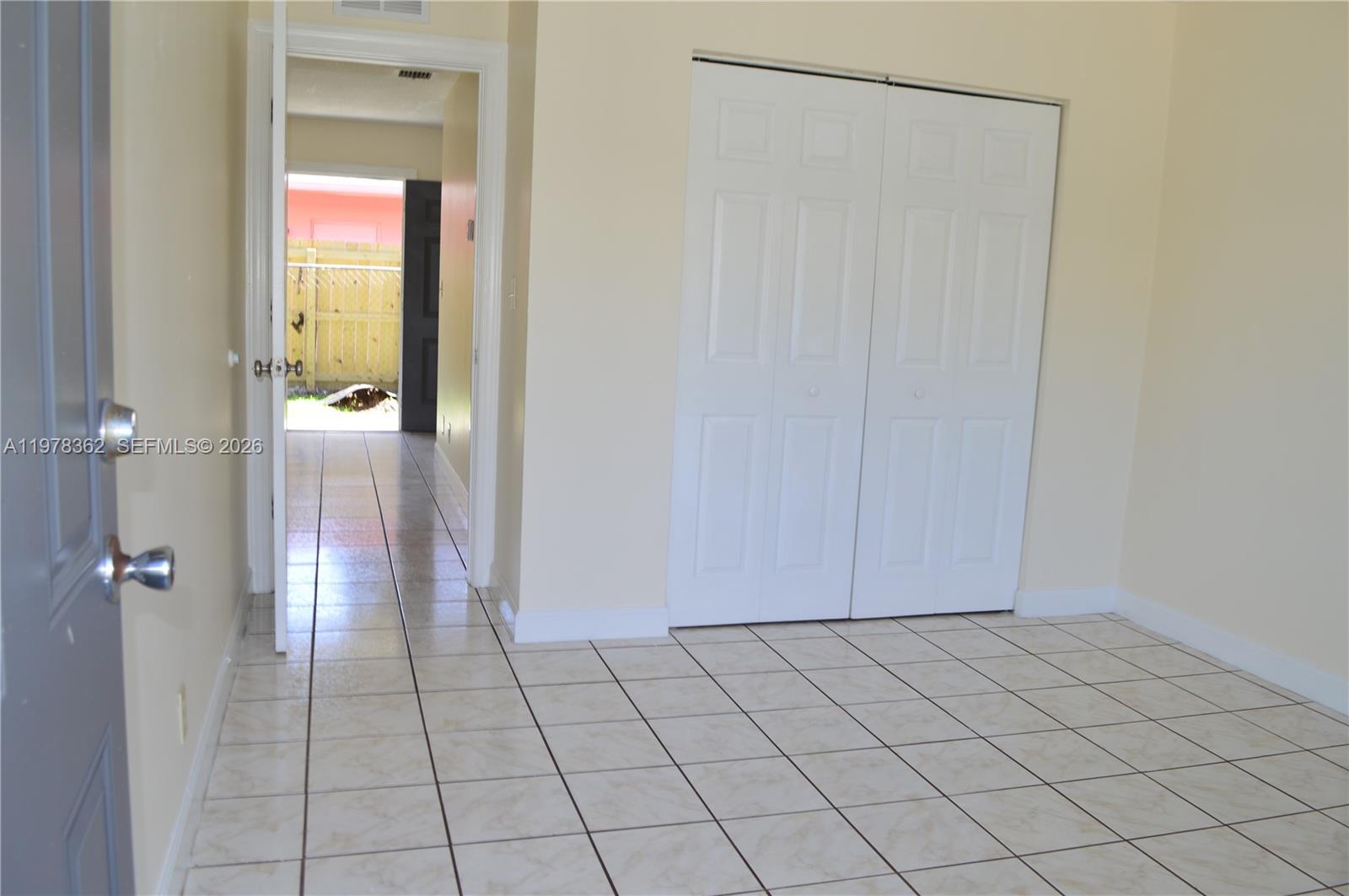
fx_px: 1011
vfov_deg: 47.8
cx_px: 674
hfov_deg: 67.4
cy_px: 448
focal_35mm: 27
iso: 100
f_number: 5.6
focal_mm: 18
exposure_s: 1/20
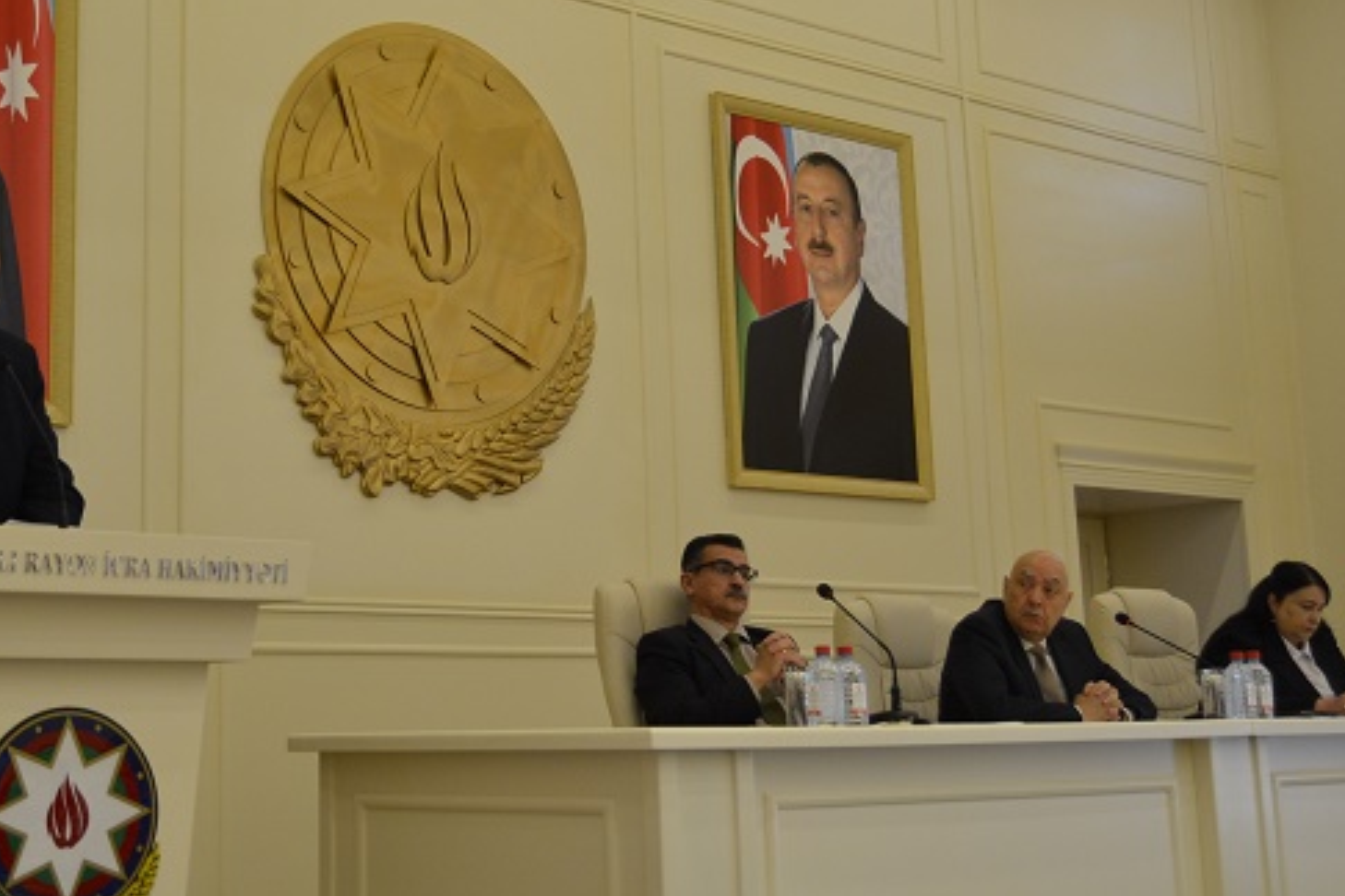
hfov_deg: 34.6
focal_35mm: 57
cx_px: 376
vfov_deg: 23.8
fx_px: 2123
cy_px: 311
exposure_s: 1/60
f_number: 3.8
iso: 500
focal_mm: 23
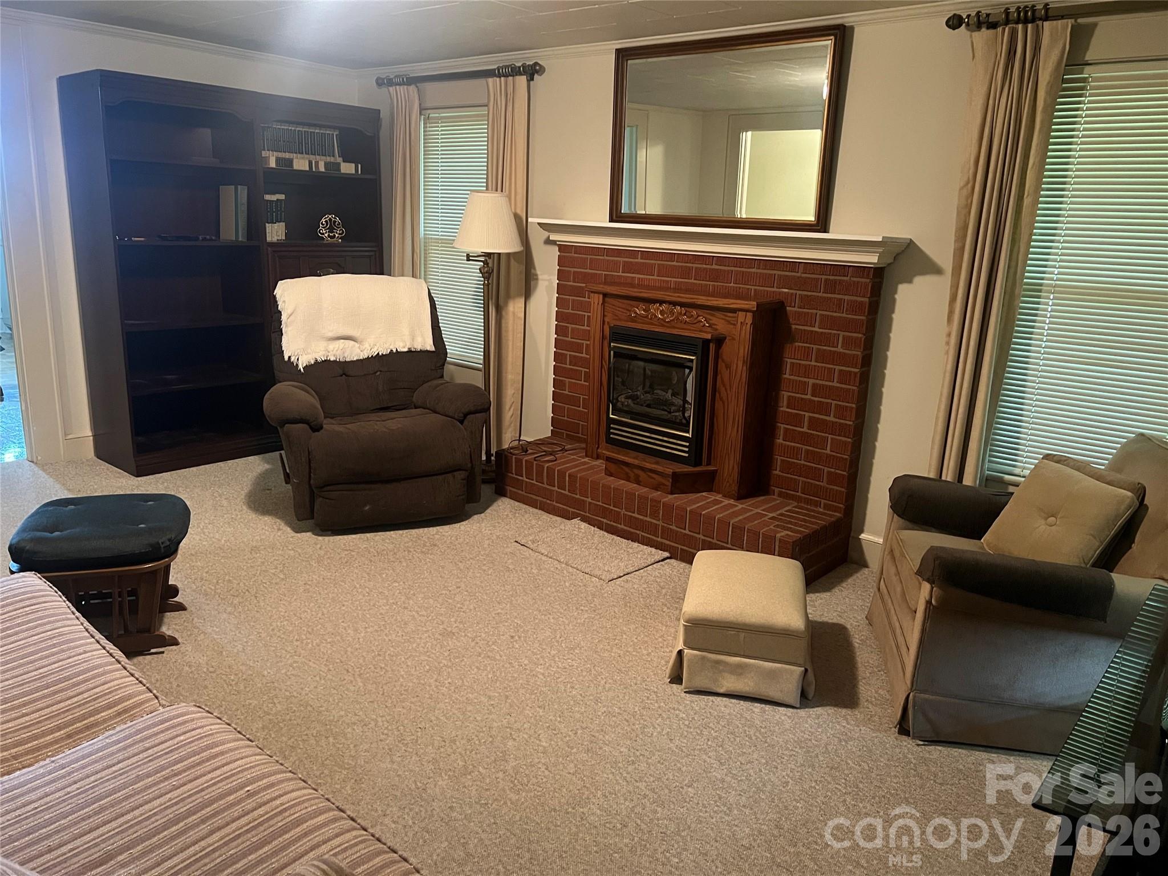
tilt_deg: -13.7
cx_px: 584
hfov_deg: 67.3
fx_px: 877
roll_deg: -2.2
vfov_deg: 53.1
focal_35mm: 26
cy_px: 438
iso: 500
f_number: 1.5
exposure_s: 1/40
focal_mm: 5.7
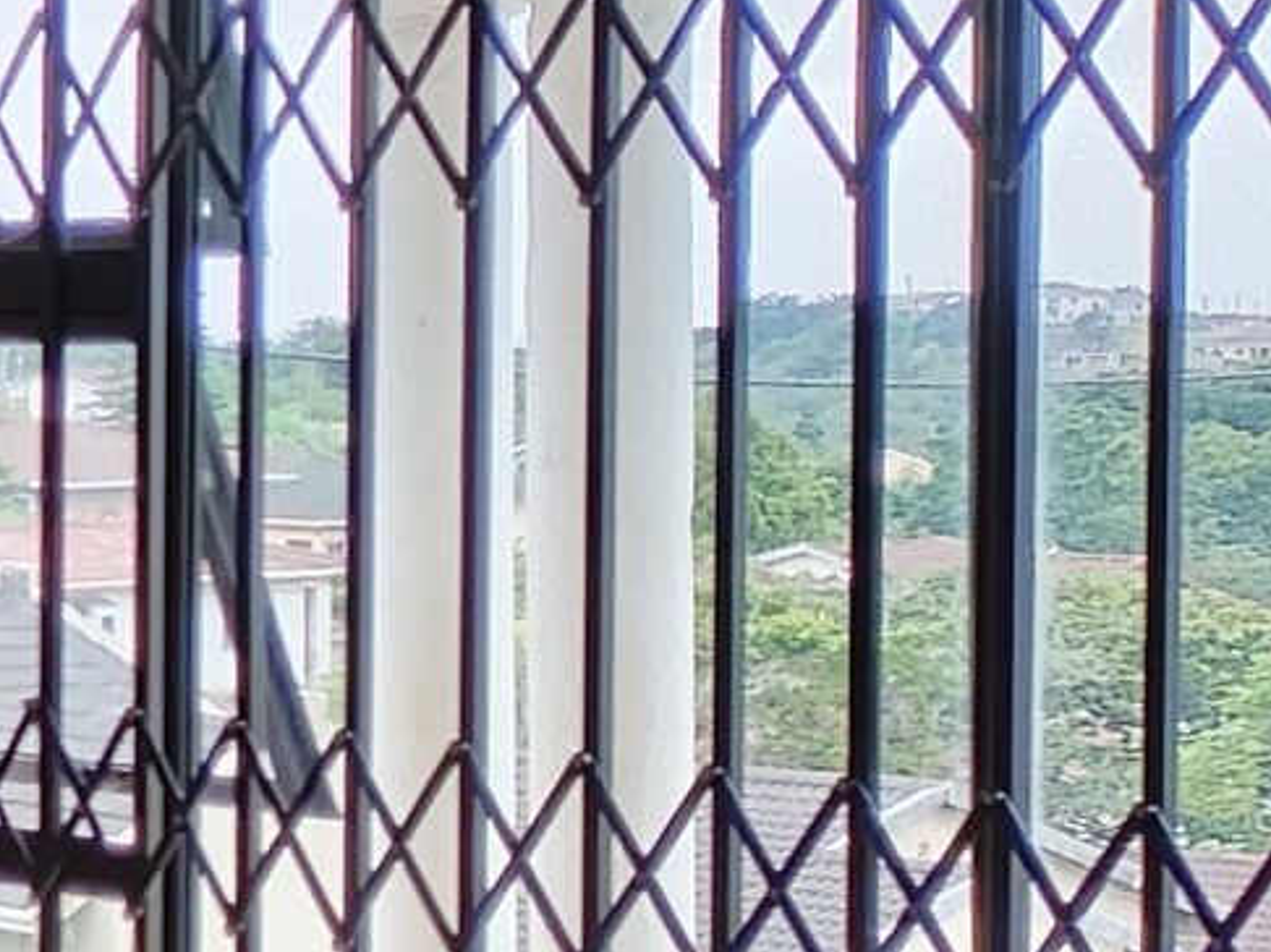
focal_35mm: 137
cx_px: -1655
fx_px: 5028
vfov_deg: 10.8
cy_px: 494
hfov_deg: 12.0
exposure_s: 1/33.3
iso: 158
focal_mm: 4.25
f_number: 1.8
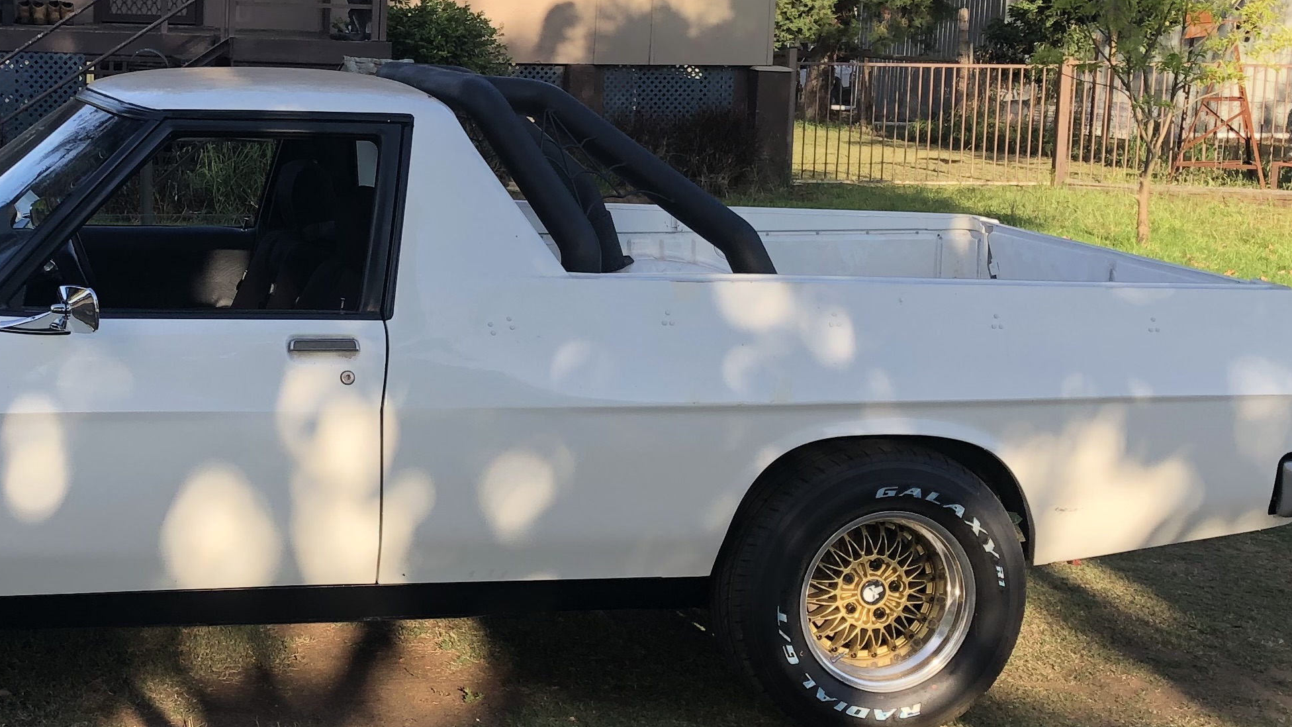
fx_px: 2158
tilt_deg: -9.5
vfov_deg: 19.1
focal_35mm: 63
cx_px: 298
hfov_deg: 32.6
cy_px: 319
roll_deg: -0.8
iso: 20
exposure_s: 1/500
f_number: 1.8
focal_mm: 3.99
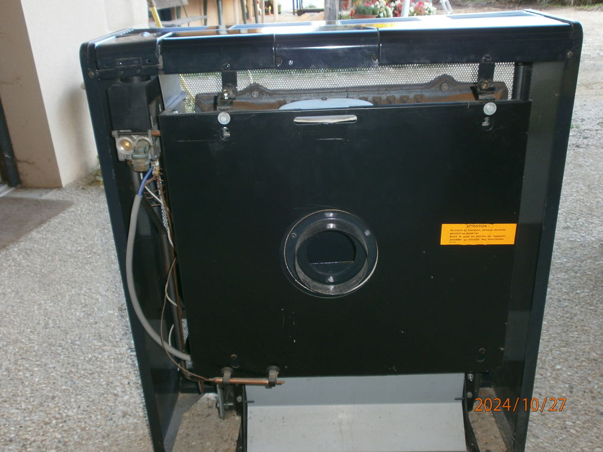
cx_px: 302
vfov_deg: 44.2
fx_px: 557
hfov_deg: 56.8
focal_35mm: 32
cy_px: 226
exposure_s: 1/30
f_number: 3.1
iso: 100
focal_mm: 5.8
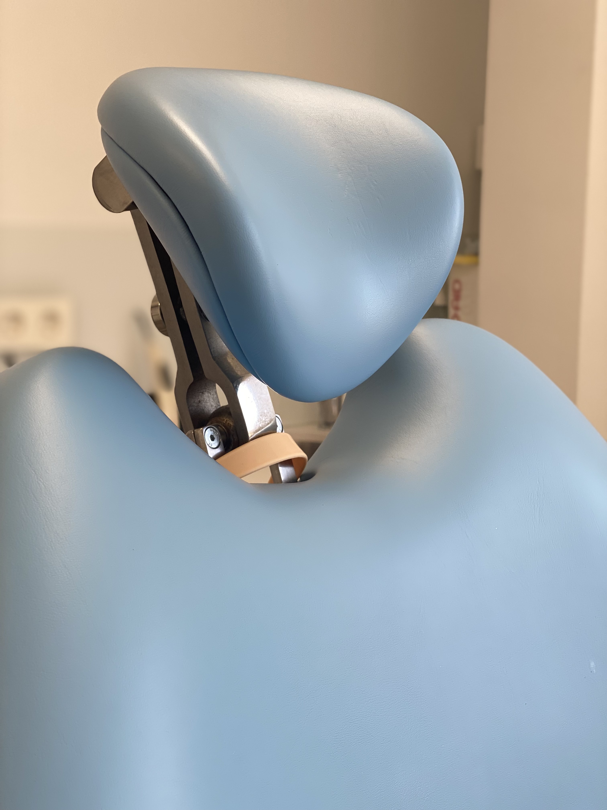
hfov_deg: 28.0
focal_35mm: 52
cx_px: 304
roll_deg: -1.2
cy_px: 405
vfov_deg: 36.8
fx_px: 1216
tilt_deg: -6.7
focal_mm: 6
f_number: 2
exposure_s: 1/100
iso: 25
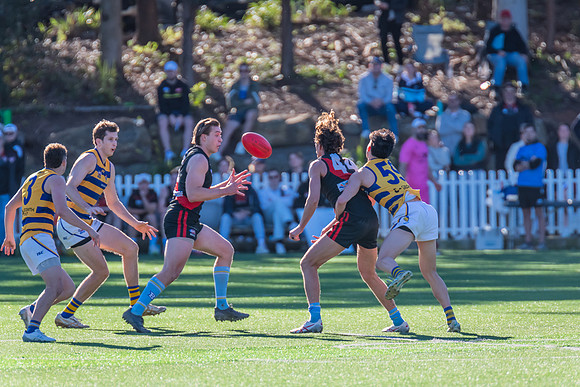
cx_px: 302
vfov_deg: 2.2
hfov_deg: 3.3
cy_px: 185
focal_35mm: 626
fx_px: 10083
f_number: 6.3
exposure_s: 1/1250
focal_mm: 600
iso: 800
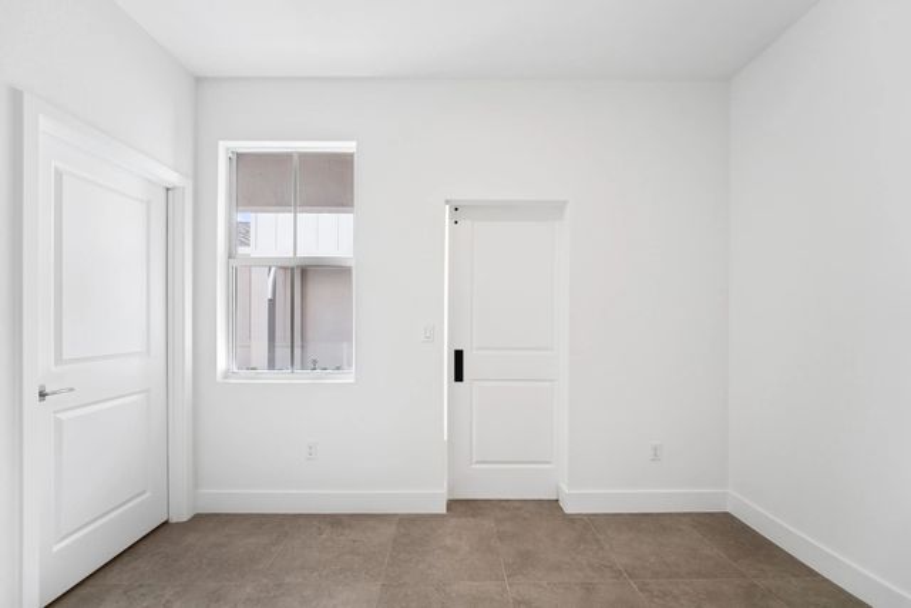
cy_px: 304
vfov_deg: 81.2
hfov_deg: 104.2
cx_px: 456
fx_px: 354
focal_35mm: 14
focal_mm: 14
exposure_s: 1/40
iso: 200
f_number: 8
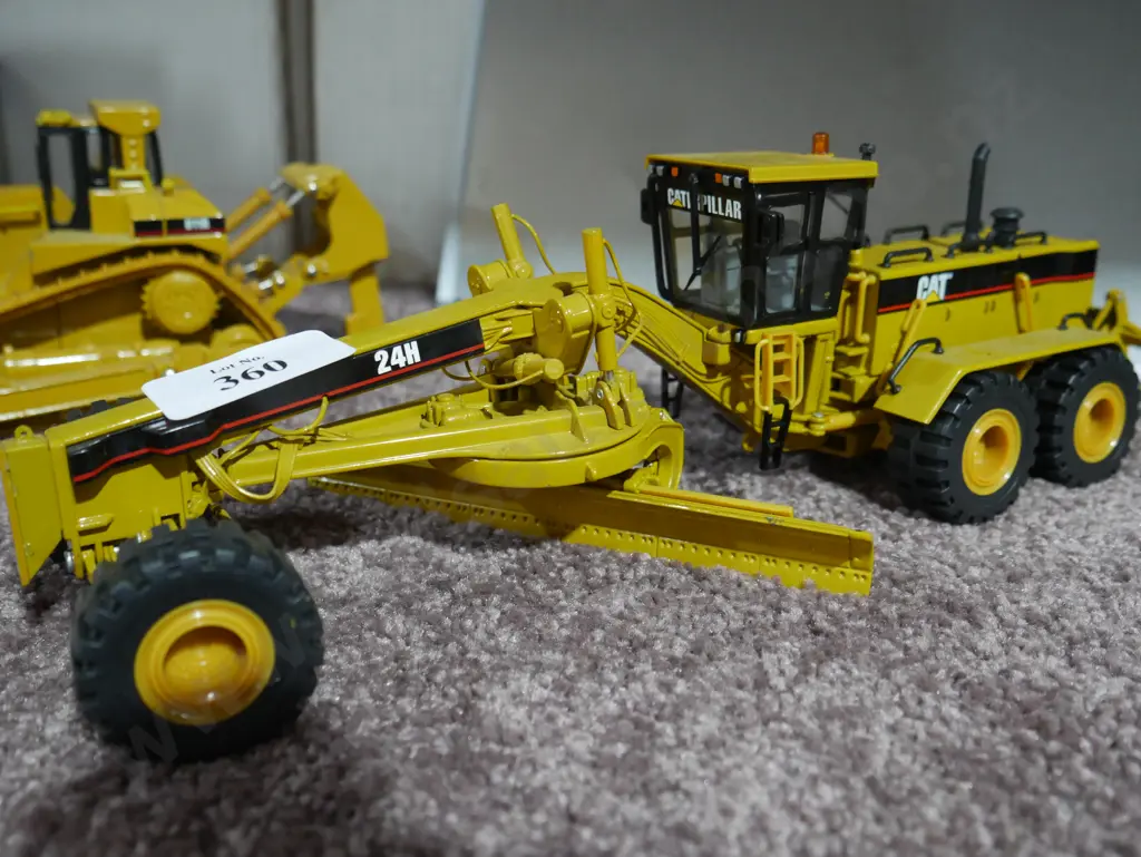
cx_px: 570
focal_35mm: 34
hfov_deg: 53.9
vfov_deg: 41.8
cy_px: 428
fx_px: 1121
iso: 1000
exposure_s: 1/60
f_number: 4
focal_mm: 17
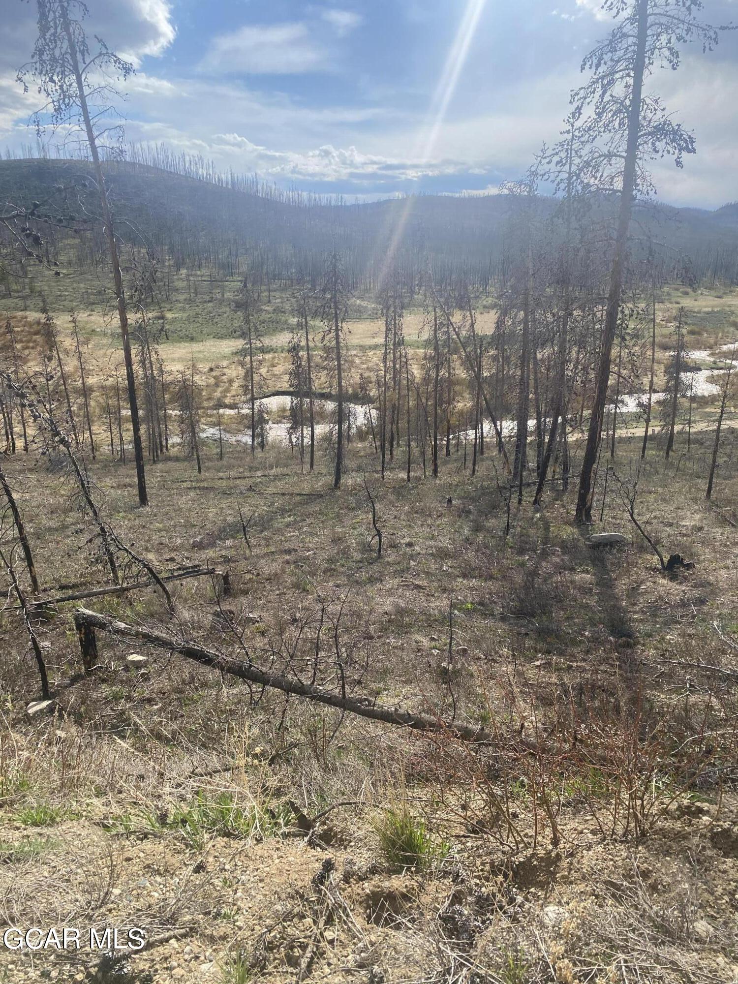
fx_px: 739
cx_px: 369
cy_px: 492
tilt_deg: -16.5
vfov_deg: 67.3
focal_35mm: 26
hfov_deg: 53.1
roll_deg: -2.4
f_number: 1.8
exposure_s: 1/3497
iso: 32
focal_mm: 4.25
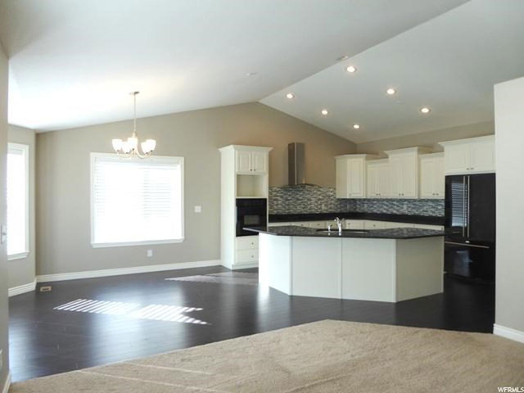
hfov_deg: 69.4
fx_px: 378
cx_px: 262
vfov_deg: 54.9
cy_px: 196
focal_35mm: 25
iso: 160
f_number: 3.3
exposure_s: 1/60
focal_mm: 4.3
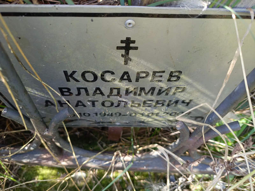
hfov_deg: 69.4
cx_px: 128
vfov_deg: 54.9
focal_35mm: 25
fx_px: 184
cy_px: 96
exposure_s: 1/60
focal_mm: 4.76
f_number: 1.69
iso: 212
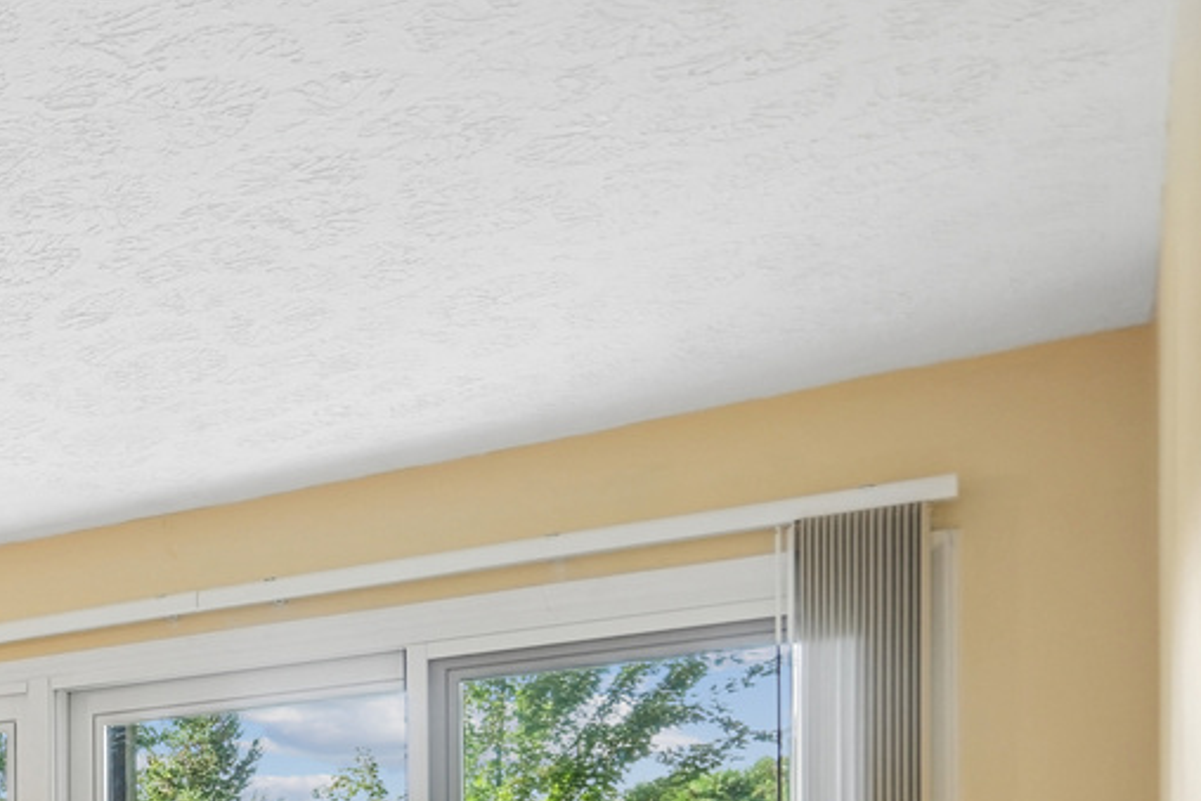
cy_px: 1035
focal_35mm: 51
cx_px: -669
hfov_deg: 26.2
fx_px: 1702
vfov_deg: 23.5
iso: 400
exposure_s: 1/30
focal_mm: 16
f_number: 4.5
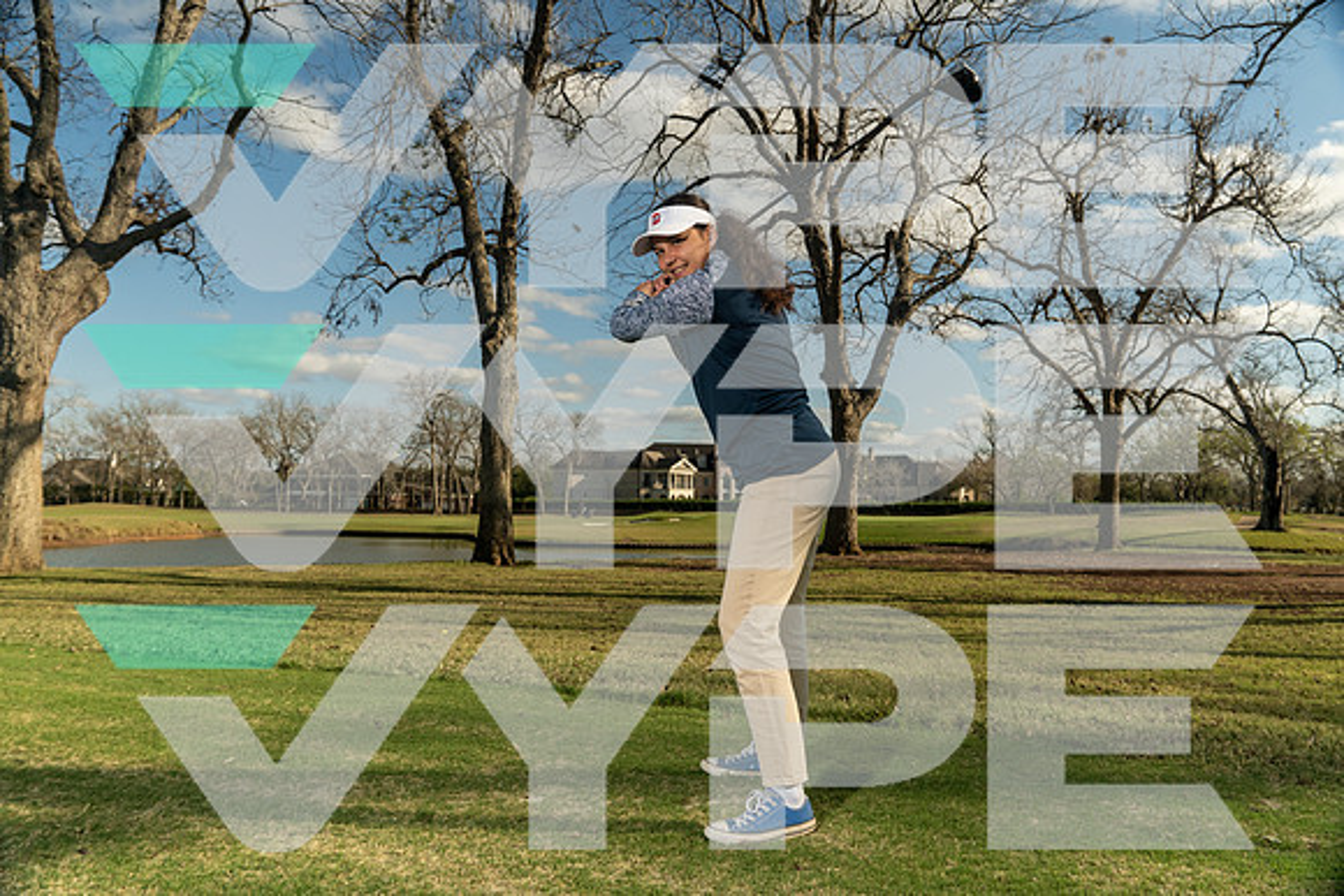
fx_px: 1046
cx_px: 672
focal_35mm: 28
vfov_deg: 46.4
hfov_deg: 65.5
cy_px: 448
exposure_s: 1/200
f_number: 8
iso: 500
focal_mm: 28
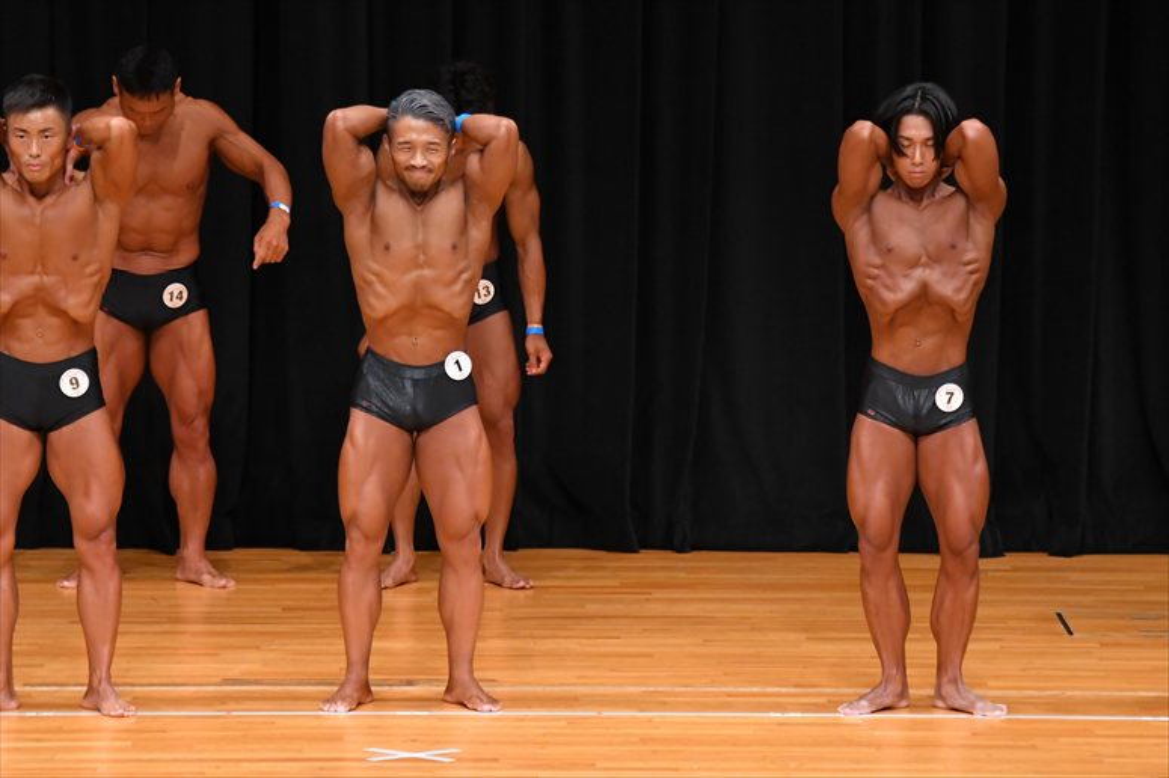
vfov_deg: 5.1
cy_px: 389
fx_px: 8763
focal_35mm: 270
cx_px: 584
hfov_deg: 7.6
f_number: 5.6
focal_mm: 180
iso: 4000
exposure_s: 1/400
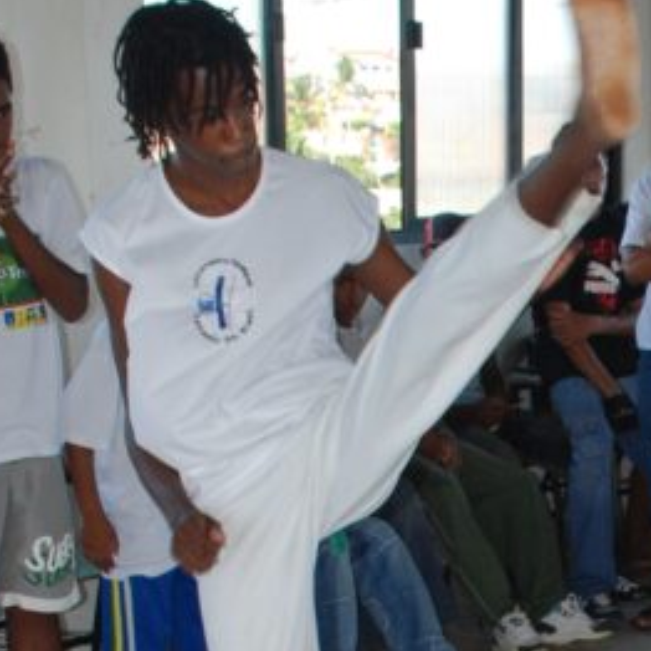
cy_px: 735
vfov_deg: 14.2
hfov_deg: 14.2
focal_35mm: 120
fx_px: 2553
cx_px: 739
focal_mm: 24
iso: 400
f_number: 5.6
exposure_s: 1/125
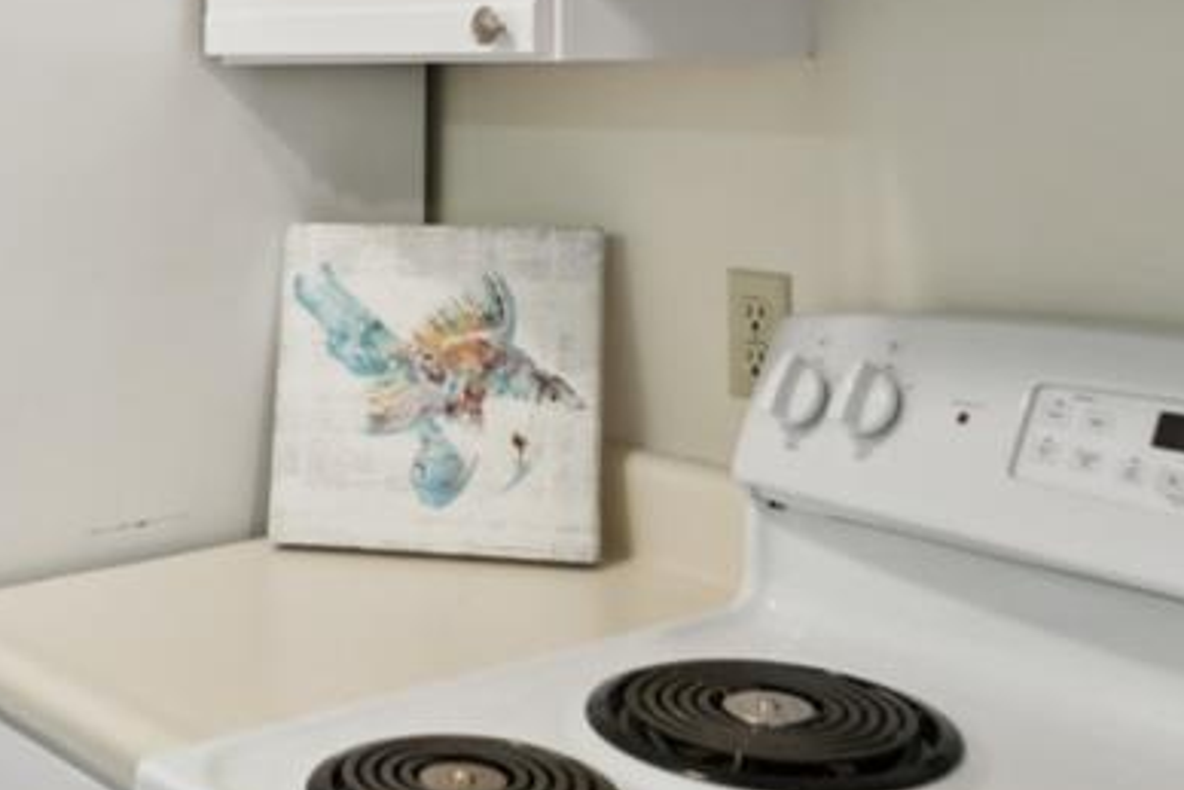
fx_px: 1908
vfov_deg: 22.8
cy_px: 64
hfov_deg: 33.6
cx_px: 256
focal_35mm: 58
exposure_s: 1/13
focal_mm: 15
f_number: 8
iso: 100
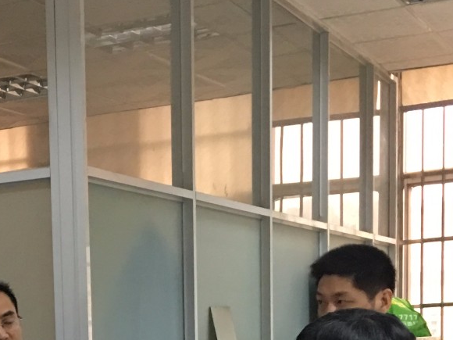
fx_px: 1309
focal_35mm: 100
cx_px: -30
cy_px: 521
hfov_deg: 18.9
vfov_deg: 13.8
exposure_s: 1/10
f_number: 2.2
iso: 100
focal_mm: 4.15
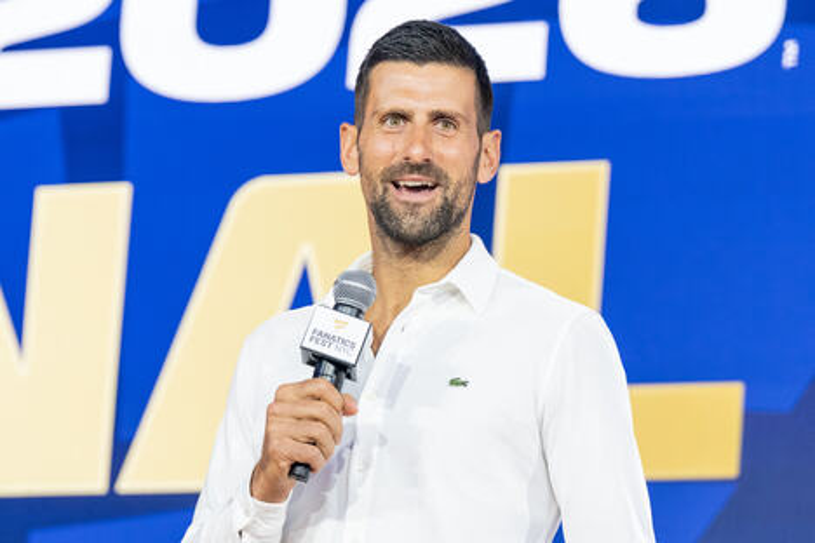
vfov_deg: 6.9
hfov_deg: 10.3
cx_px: 408
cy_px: 272
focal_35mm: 200
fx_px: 4527
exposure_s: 1/200
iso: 2000
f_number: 4
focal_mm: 200
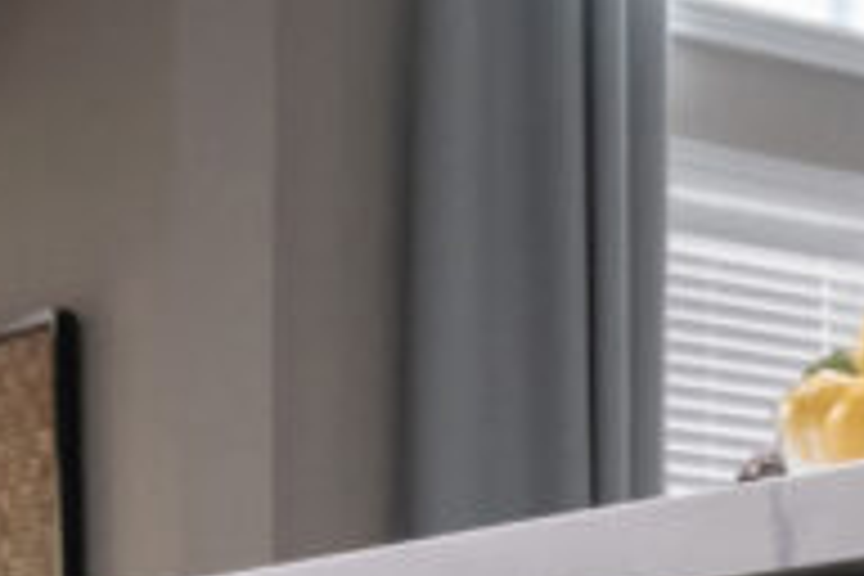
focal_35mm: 155
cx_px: 1485
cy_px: 1096
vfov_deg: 8.5
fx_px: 3720
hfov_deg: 12.3
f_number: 11
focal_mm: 19.1
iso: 1250
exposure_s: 1/30
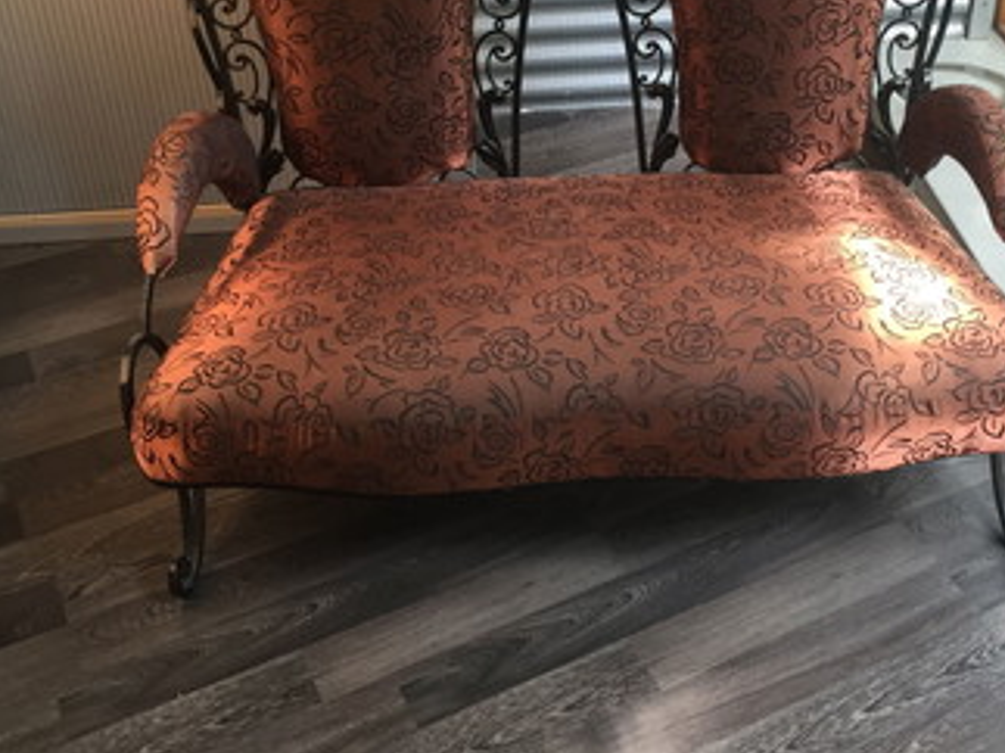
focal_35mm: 46
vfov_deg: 31.1
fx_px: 1335
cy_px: 208
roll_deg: +0.5
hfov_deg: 41.1
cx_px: 591
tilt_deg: -30.5
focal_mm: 4.15
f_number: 2.2
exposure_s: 1/33
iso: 50
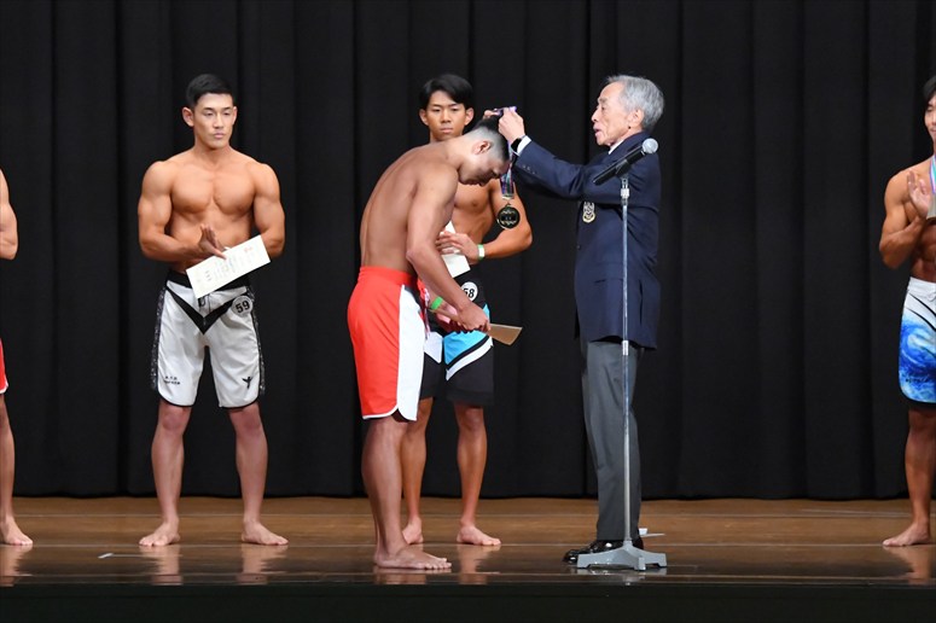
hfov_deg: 10.2
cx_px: 468
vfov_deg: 6.8
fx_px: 5250
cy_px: 312
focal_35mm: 202
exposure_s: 1/400
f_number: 5.6
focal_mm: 135
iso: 8000
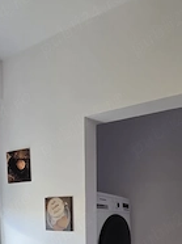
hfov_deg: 48.5
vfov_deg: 50.8
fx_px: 197
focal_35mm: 28
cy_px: 245
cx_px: 127
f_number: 2.2
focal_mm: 2.2
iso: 50
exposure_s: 1/100
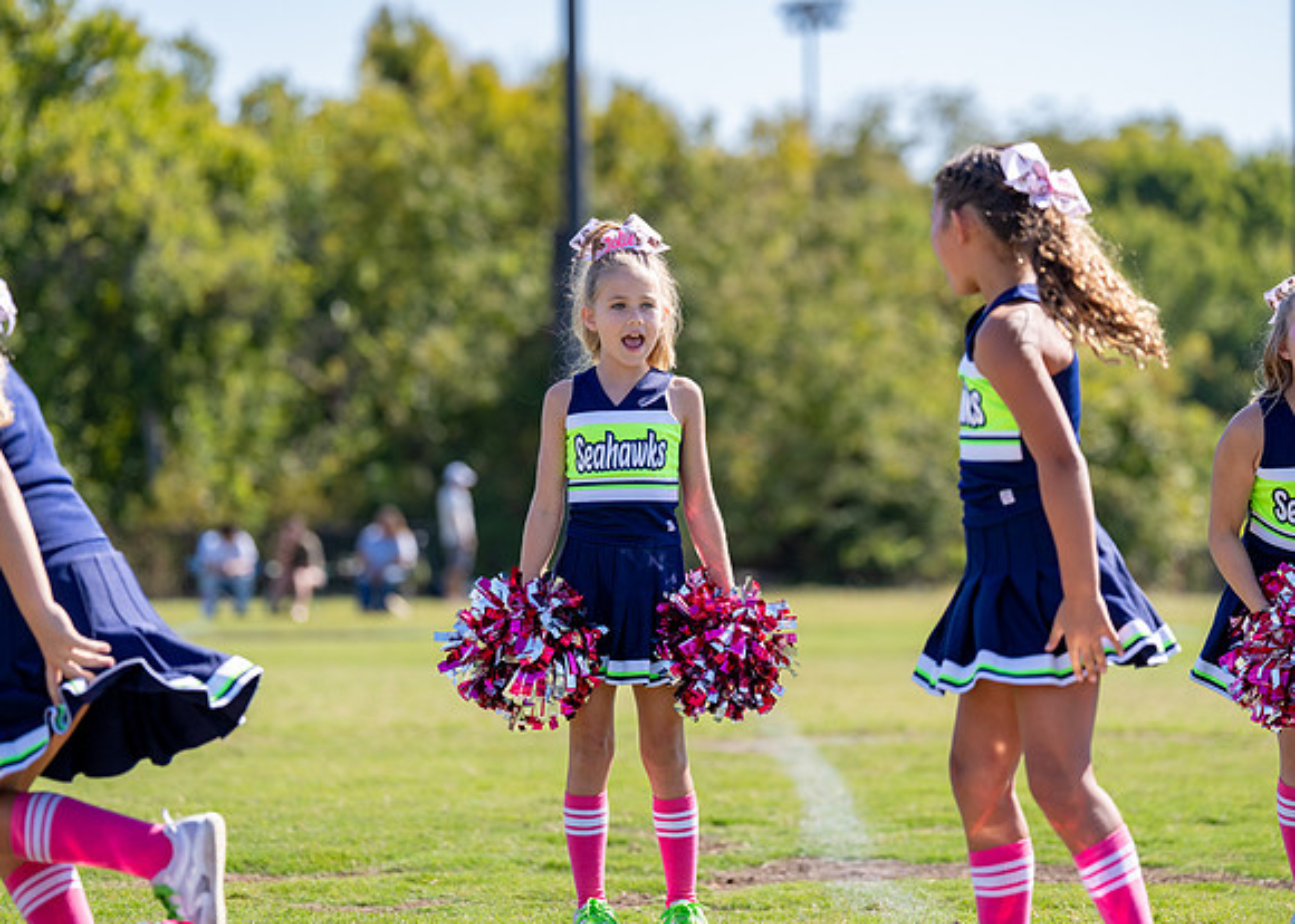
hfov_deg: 13.7
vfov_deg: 9.8
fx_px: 5386
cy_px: 432
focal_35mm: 146
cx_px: 646
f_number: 2.8
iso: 200
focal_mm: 129
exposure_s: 1/2000
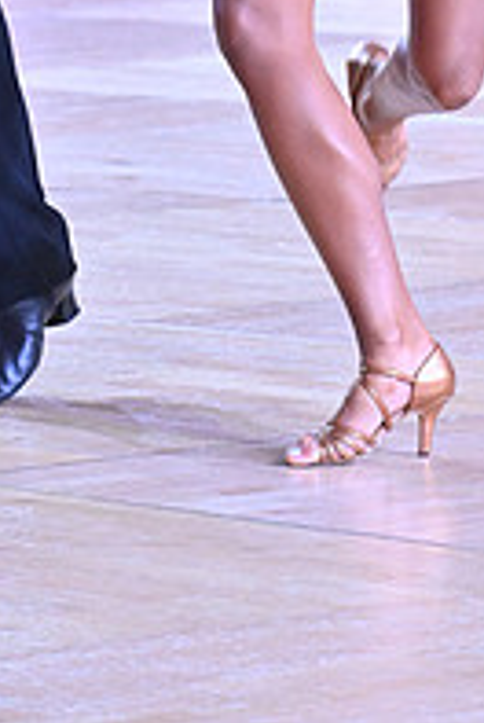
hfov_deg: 3.5
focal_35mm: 397
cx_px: 20
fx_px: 7978
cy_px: -338
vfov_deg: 5.1
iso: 4000
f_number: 7.1
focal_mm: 135
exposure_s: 1/400
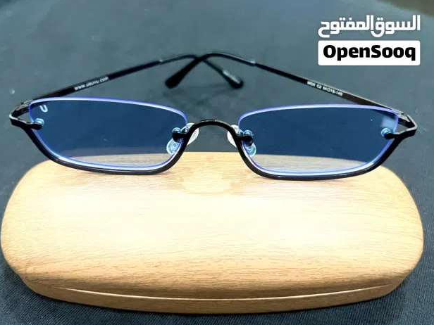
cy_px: 167
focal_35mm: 27
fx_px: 339
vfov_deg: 51.3
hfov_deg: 65.3
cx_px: 212
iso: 500
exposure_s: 1/41
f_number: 1.5
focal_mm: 5.7
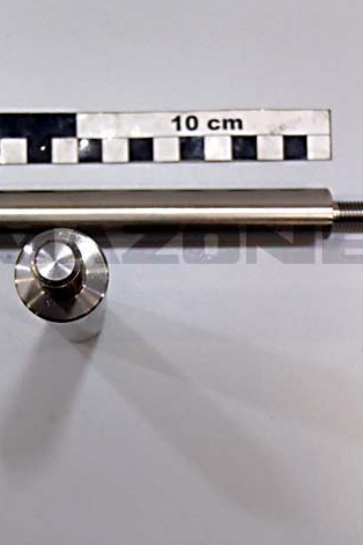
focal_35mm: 65
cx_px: 135
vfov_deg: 31.0
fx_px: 983
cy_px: 271
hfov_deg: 20.9
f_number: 4.9
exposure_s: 1/50
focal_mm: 8.25
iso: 500
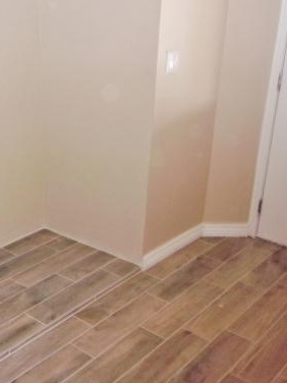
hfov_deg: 30.3
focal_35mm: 46
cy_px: 198
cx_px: 35
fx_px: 509
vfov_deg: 41.2
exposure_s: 1/34
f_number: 3
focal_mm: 4.9
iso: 200
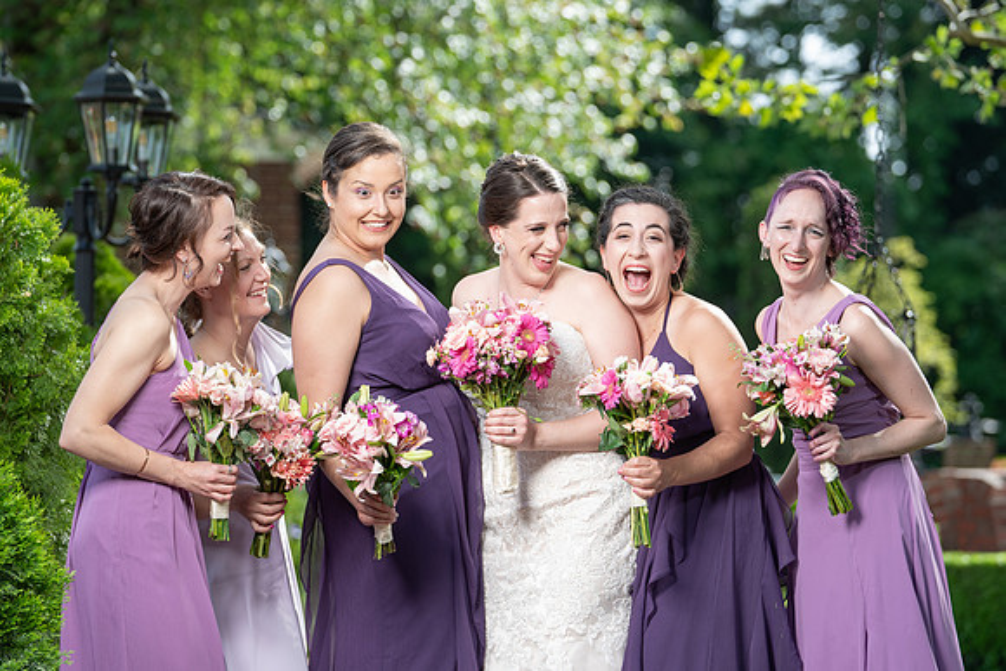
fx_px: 4724
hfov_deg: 12.2
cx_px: 507
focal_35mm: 169
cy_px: 370
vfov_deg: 8.1
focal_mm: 140
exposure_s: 1/200
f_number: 4
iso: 50
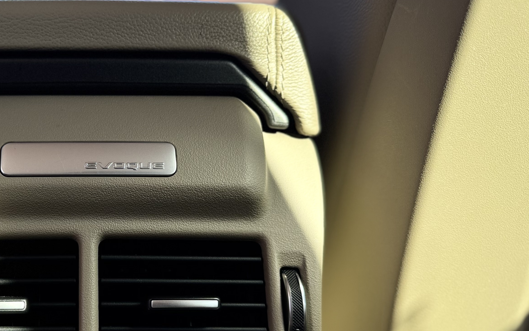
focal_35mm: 44
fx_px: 634
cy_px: 201
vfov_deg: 29.1
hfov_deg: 42.9
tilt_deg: -14.5
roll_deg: +2.1
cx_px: 97
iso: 100
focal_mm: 6.76
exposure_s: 1/159
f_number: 1.78
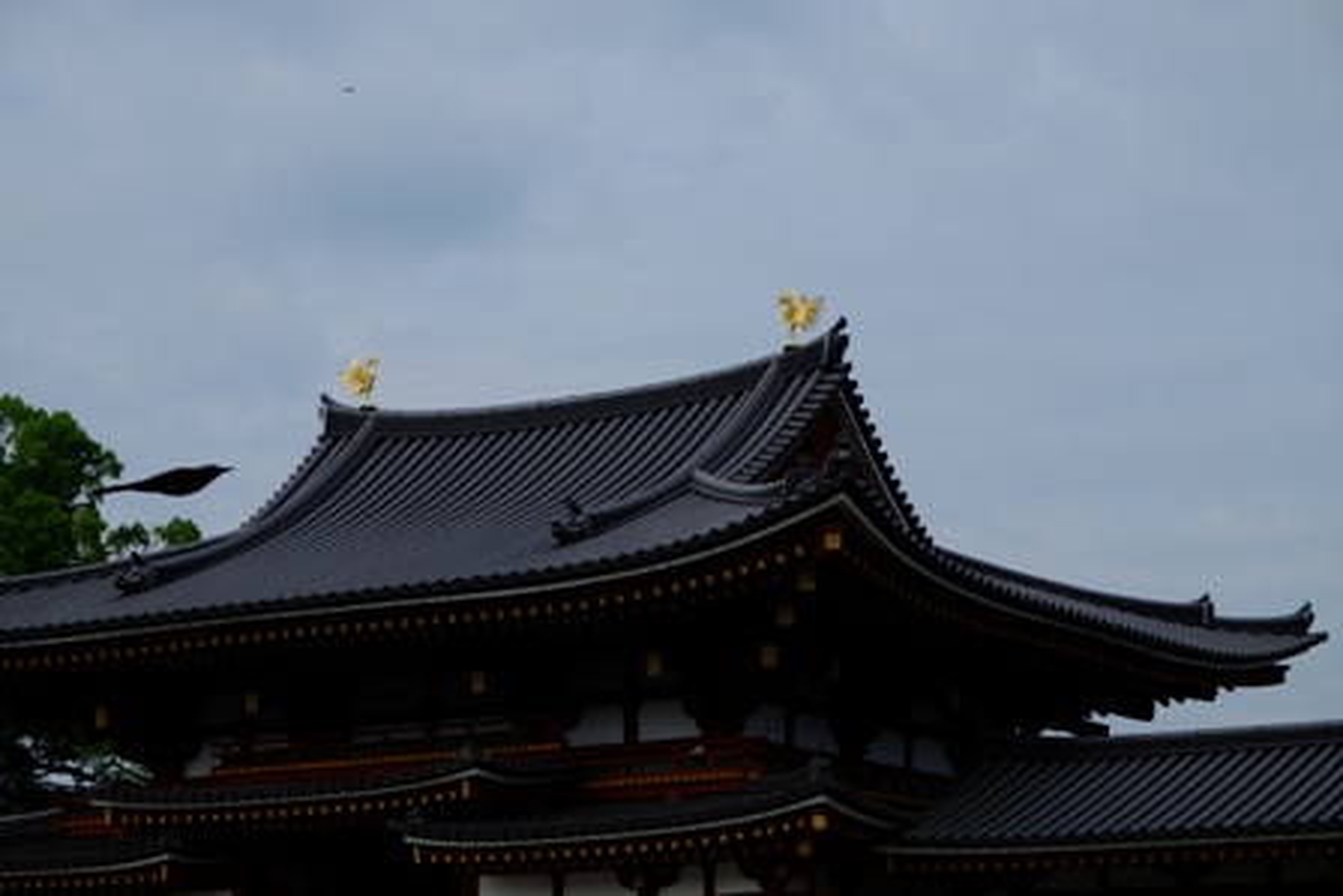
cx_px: 672
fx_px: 3097
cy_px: 448
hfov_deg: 24.5
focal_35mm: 83
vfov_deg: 16.5
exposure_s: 1/1400
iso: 400
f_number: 8
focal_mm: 55
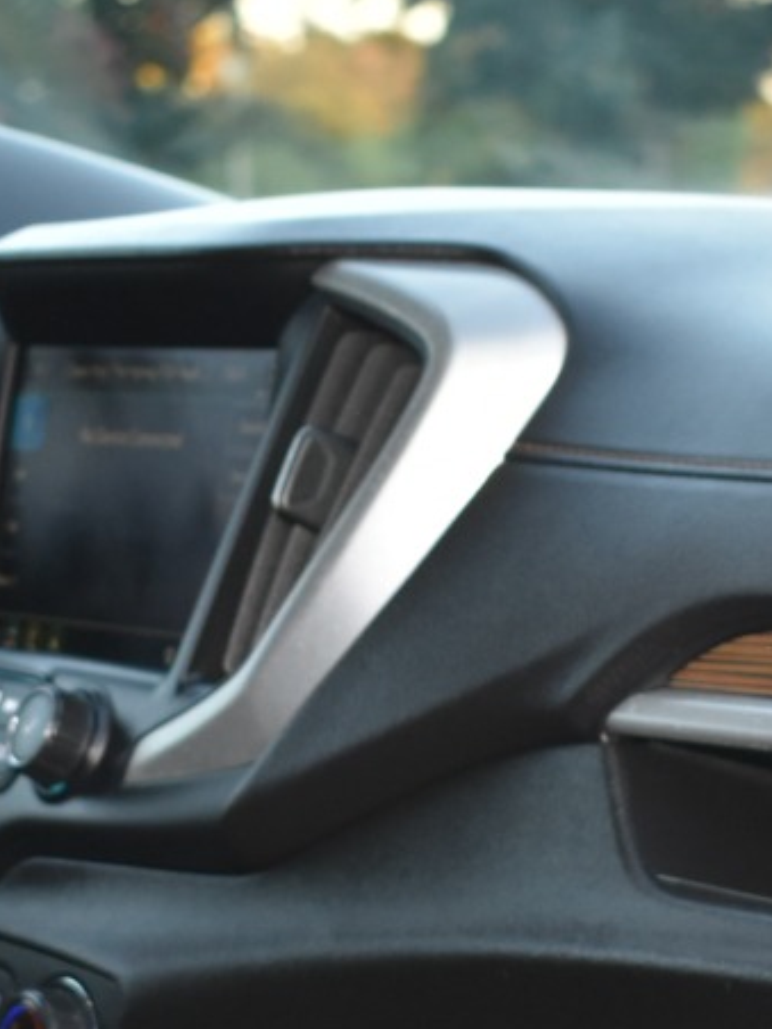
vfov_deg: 13.0
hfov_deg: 9.9
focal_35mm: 150
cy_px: 1061
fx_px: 4452
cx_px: 545
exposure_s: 1/60
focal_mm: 29
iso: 900
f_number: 4.2
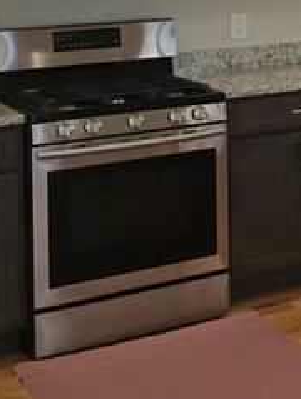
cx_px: 473
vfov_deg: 20.0
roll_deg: +1.3
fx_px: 1075
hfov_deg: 14.7
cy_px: -55
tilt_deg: -2.7
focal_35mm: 93
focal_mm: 4.15
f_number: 2.2
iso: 80
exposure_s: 1/30
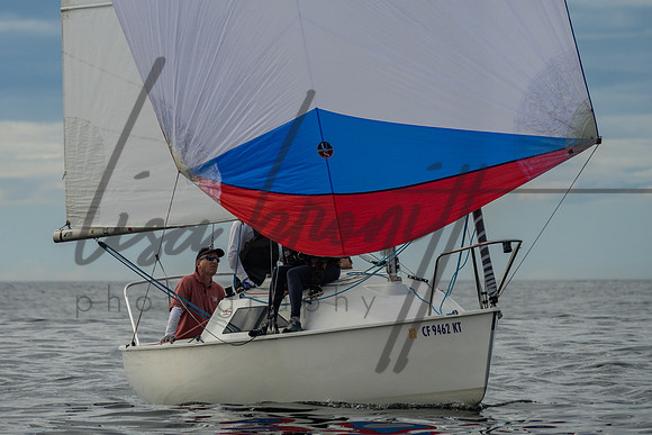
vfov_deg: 3.8
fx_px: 6577
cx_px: 262
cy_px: 114
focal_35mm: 363
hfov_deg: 5.7
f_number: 6.3
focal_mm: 200
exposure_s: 1/1600
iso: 100
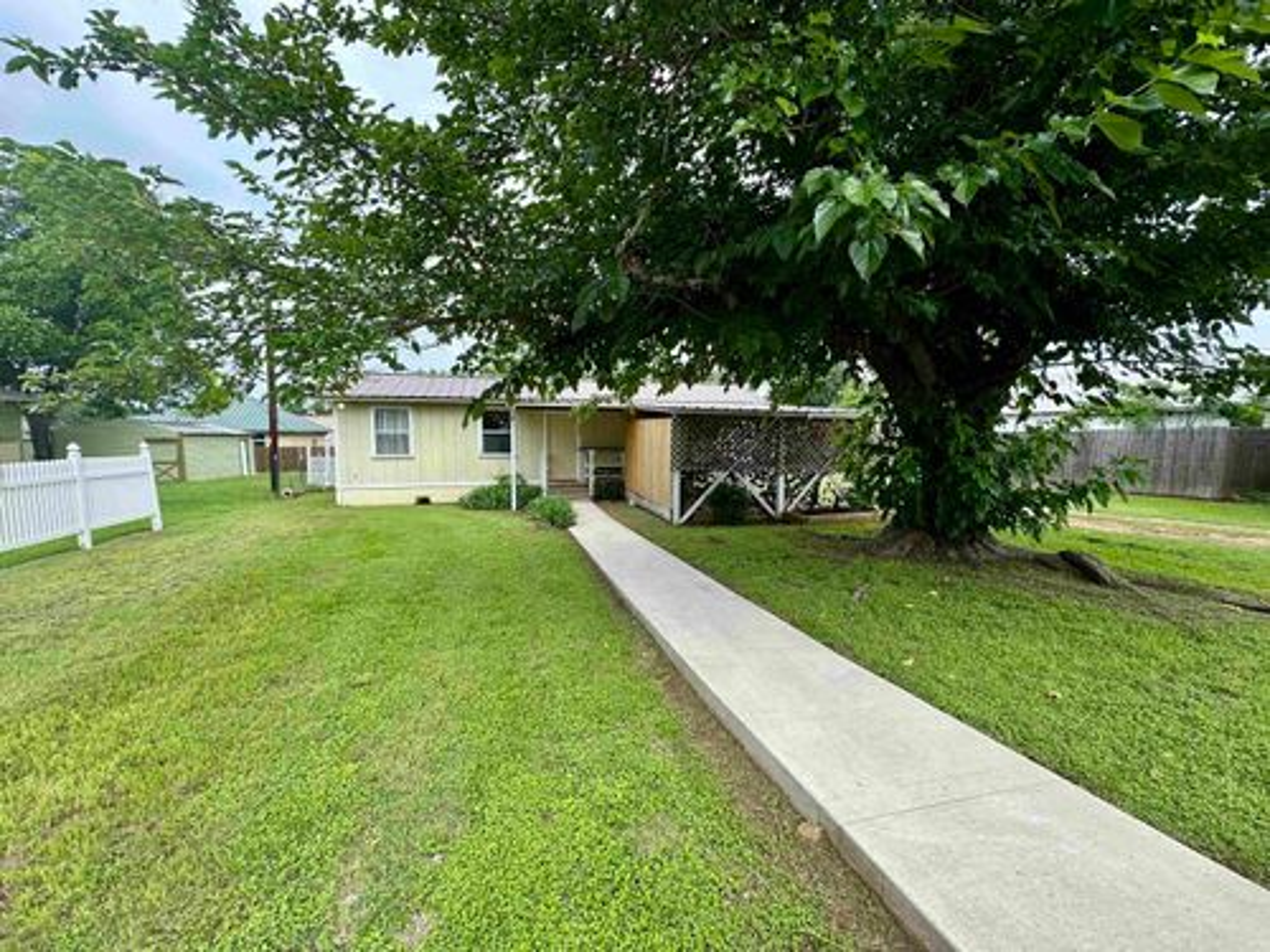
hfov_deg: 102.1
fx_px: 514
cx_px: 635
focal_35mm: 14
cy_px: 476
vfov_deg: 85.7
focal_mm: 2.22
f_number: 2.2
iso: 40
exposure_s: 1/491
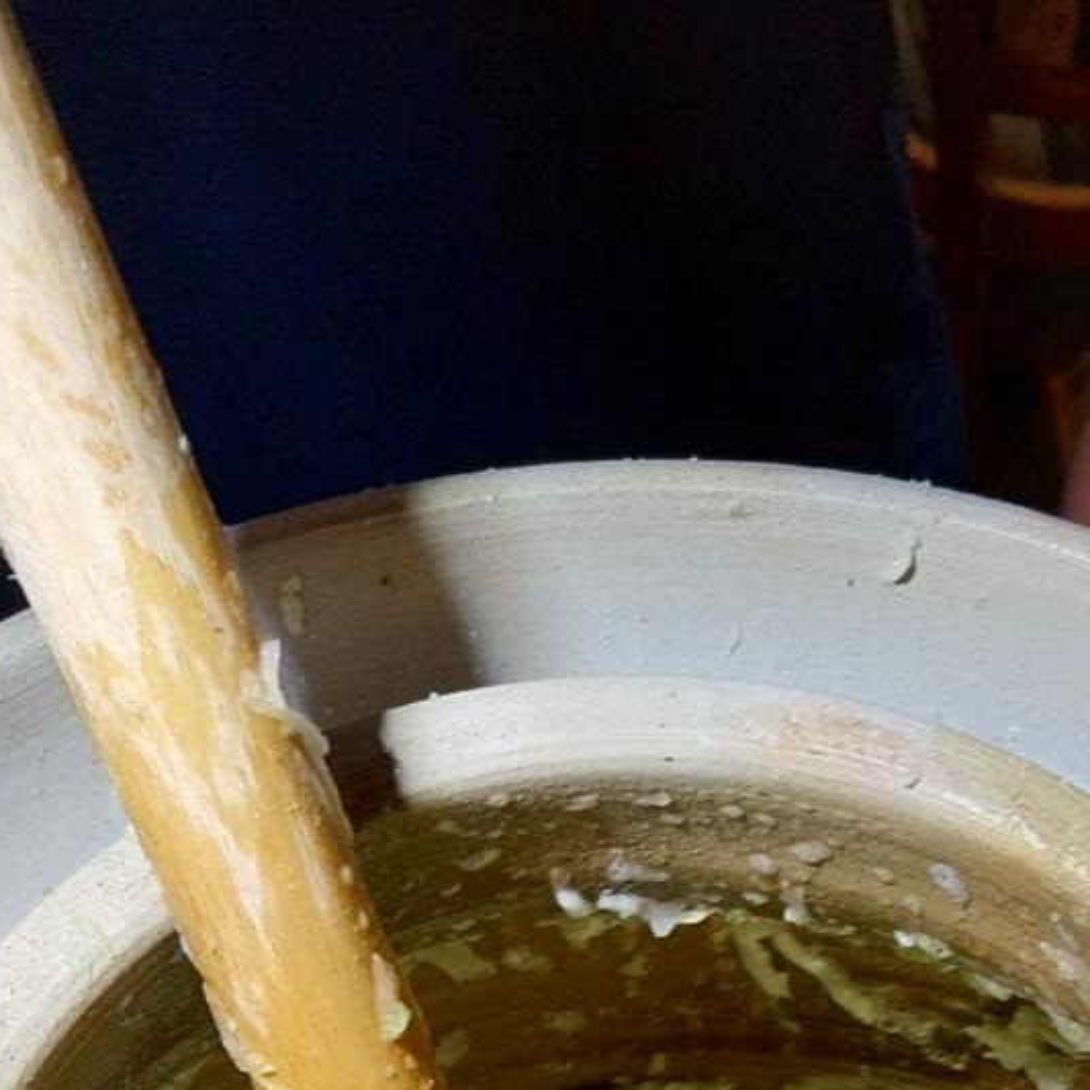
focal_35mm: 69
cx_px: 943
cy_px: 1358
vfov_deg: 22.7
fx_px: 2458
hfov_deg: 24.4
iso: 50
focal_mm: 4
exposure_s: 1/50
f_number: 1.8
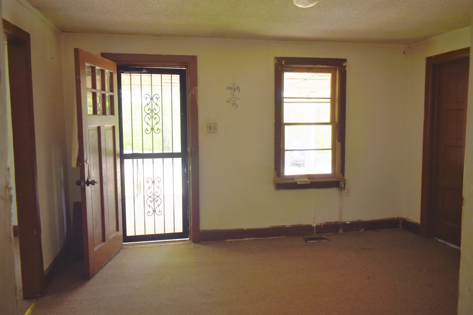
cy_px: 158
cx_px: 236
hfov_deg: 67.4
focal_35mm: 27
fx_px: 355
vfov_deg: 47.9
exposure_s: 1/80
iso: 100
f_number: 4.5
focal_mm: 18
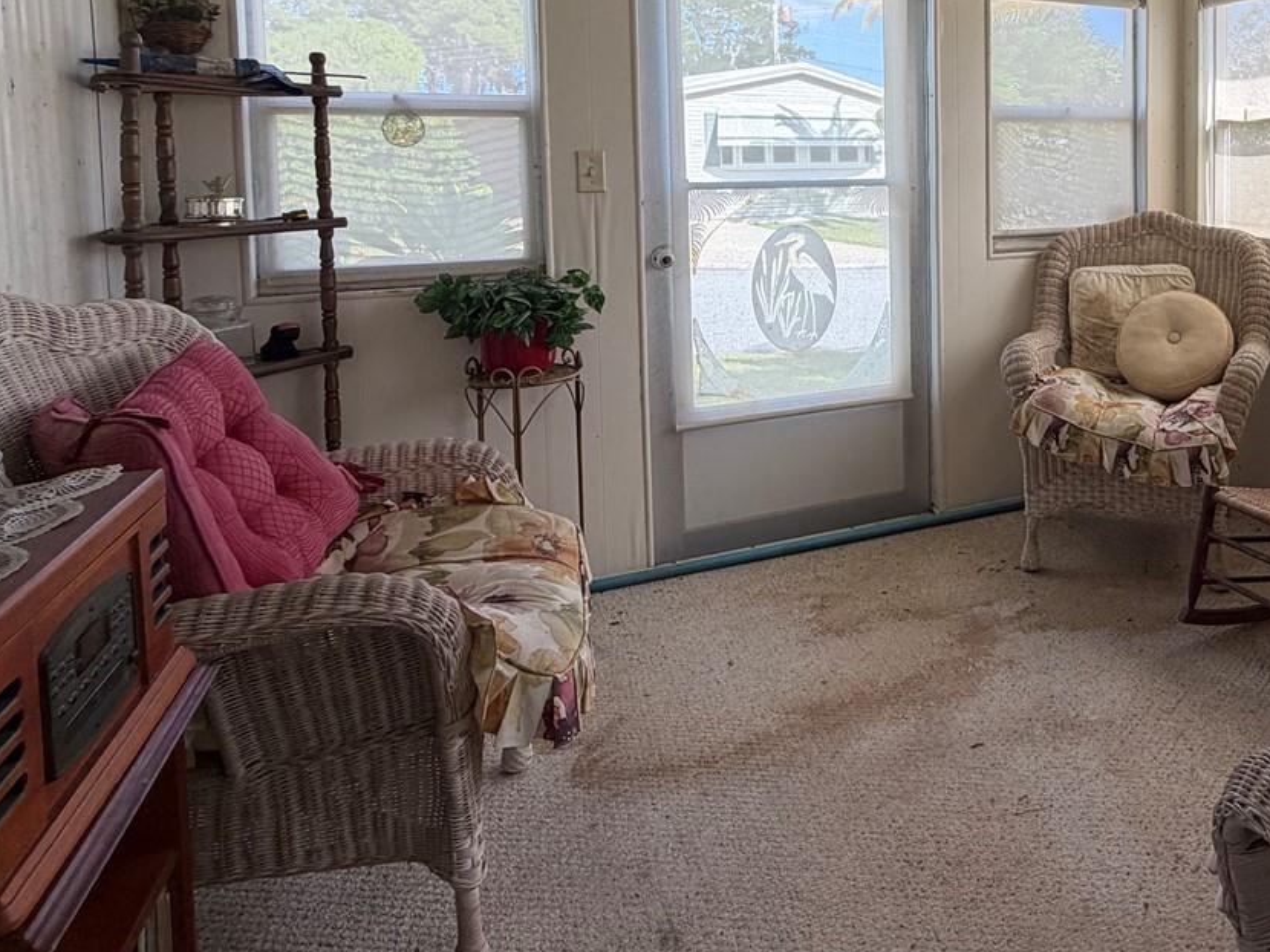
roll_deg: +0.3
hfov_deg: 59.4
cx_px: 1044
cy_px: 205
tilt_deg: -3.0
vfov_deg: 48.7
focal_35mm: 27
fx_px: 990
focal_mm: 2.22
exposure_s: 1/121
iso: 80
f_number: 2.2
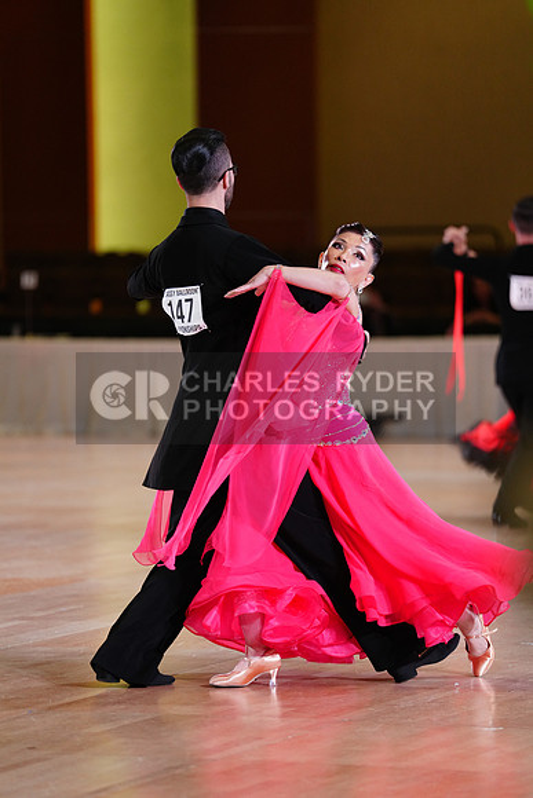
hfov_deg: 6.9
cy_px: 399
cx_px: 266
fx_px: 4439
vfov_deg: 10.3
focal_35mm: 200
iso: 2000
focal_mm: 200
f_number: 2.8
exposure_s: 1/400
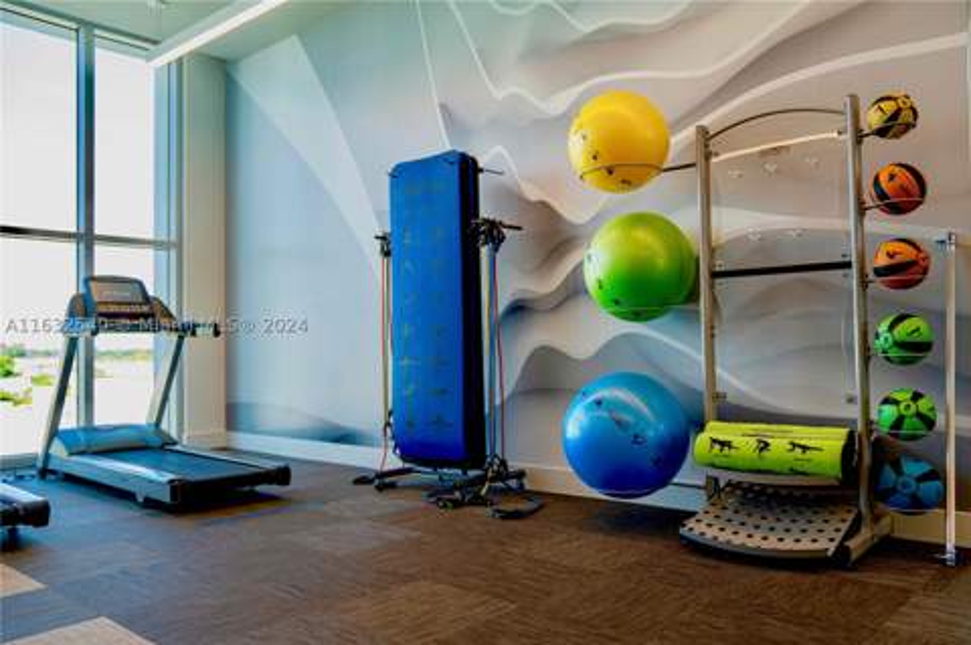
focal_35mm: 29
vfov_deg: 44.9
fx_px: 781
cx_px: 486
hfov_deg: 63.7
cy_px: 322
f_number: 2.8
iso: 80
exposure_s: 1/125
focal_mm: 29
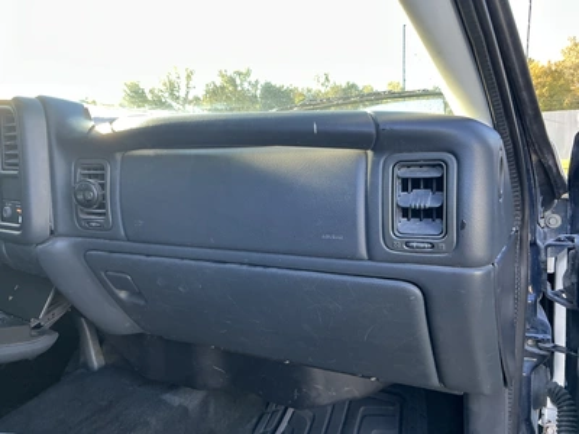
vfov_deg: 49.7
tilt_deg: -10.0
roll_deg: +2.0
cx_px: 290
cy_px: 217
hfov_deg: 63.4
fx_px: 468
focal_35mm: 28
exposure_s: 1/122
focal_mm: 3
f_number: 1.8
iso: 50
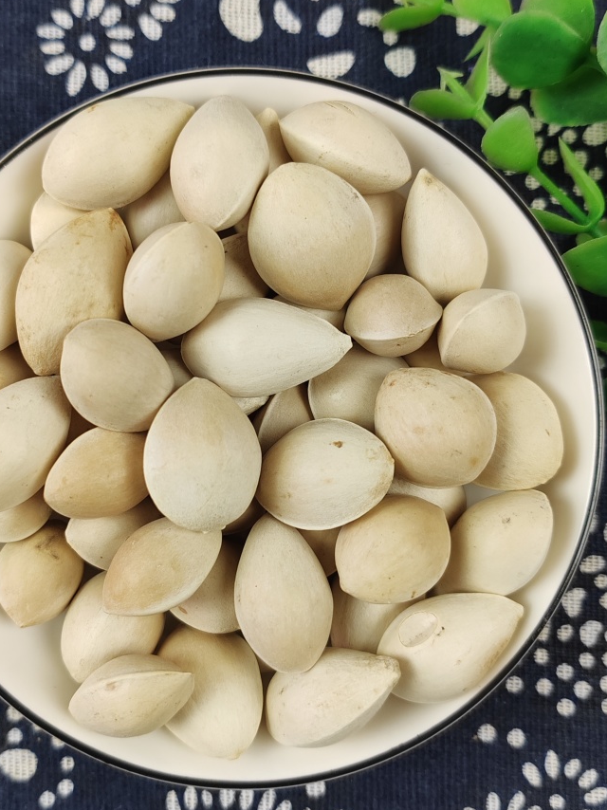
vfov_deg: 46.8
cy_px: 410
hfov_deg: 35.8
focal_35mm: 40
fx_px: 936
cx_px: 248
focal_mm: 6.14
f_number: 1.8
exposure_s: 1/100
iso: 400
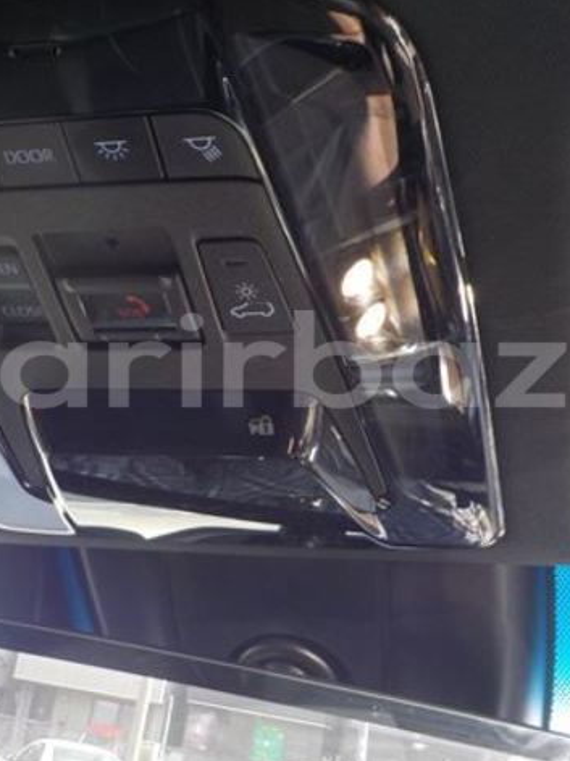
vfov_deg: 37.5
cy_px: 375
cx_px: 223
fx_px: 1120
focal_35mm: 51
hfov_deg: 28.5
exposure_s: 1/40
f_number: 3.3
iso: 125
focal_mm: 4.1
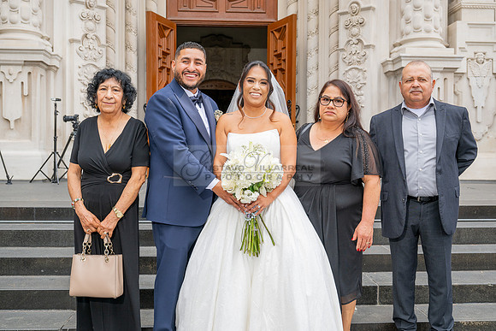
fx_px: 565
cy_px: 166
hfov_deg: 47.4
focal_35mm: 41
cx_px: 248
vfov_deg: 32.6
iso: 200
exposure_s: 1/200
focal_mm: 41
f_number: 5.6
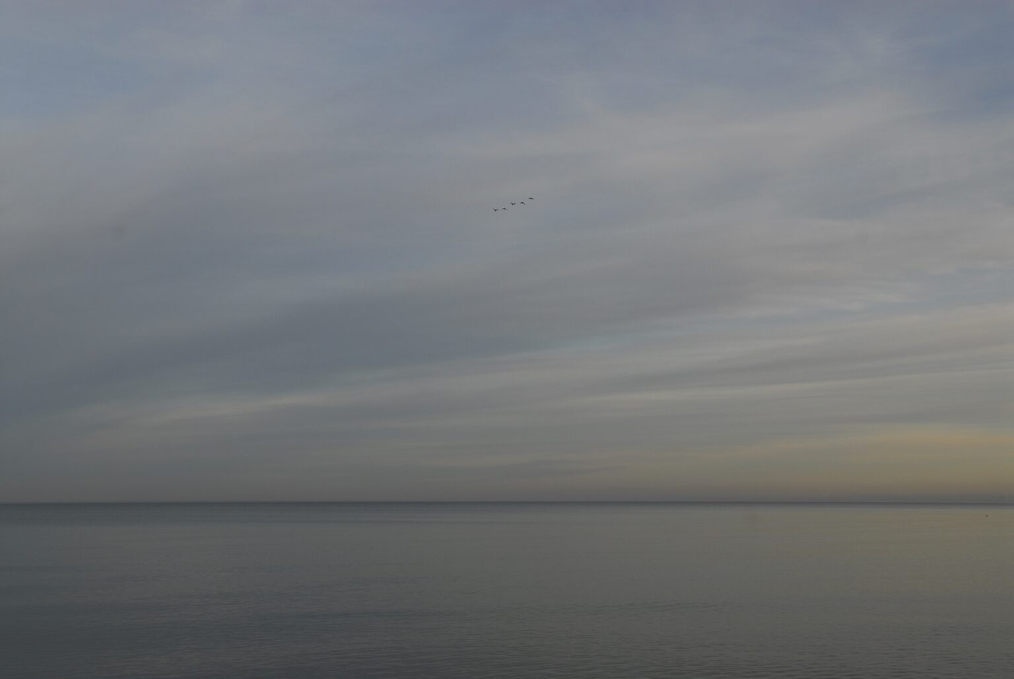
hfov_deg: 49.5
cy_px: 340
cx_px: 507
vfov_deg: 34.3
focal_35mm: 39
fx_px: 1100
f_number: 7.1
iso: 200
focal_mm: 26
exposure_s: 1/200
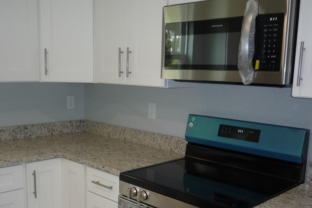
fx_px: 364
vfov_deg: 31.5
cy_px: 144
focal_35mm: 42
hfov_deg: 46.4
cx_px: 147
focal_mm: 5.2
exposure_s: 1/30
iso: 100
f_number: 3.3
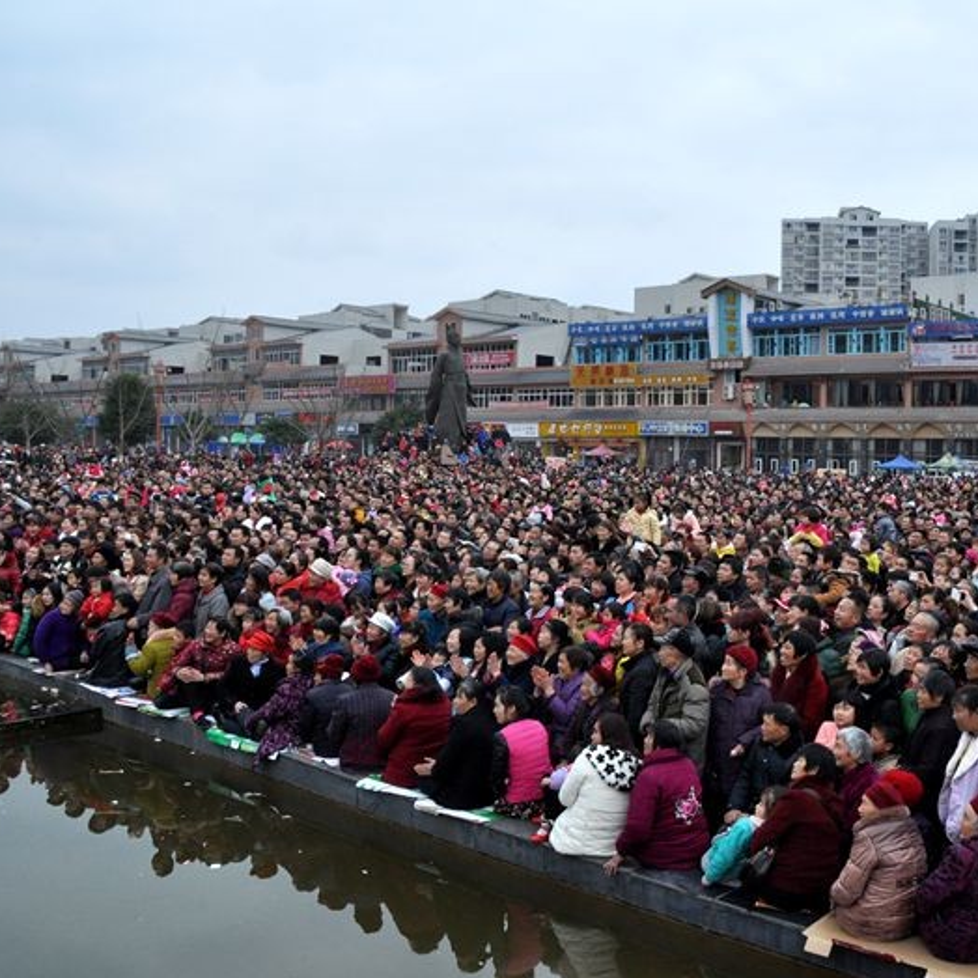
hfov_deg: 46.1
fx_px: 1119
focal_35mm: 35
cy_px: 494
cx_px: 687
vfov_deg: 47.2
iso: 800
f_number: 11
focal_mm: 18
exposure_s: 1/500
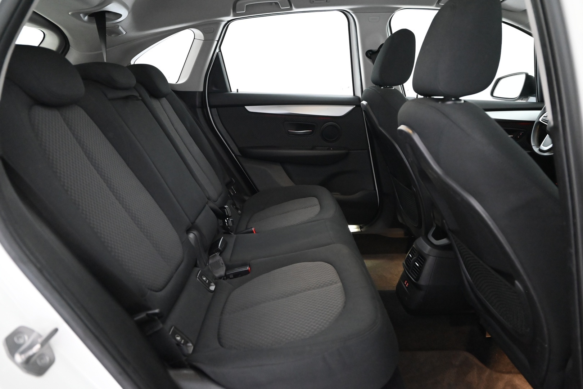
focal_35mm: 24
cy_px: 194
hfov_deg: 73.7
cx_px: 292
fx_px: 389
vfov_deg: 53.1
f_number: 4
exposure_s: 1/60
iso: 7200
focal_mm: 24
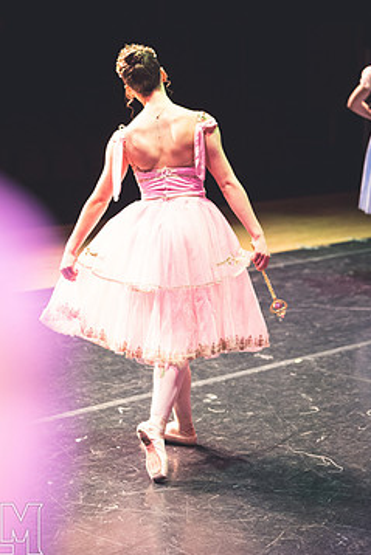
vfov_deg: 23.1
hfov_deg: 15.5
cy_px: 274
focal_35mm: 88
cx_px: 146
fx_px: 1359
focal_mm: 70
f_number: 2.8
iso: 5600
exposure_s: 1/250
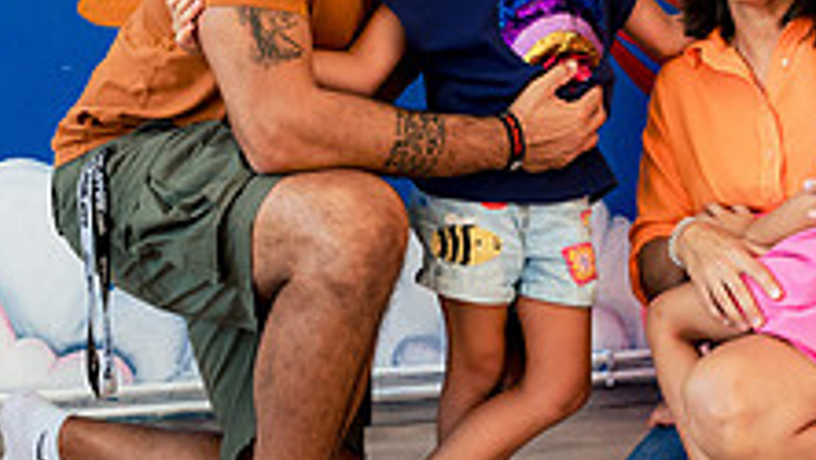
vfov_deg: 17.6
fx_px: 1472
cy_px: 118
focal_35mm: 68
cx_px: 526
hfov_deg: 30.8
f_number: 4.5
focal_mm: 24
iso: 1600
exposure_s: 1/160
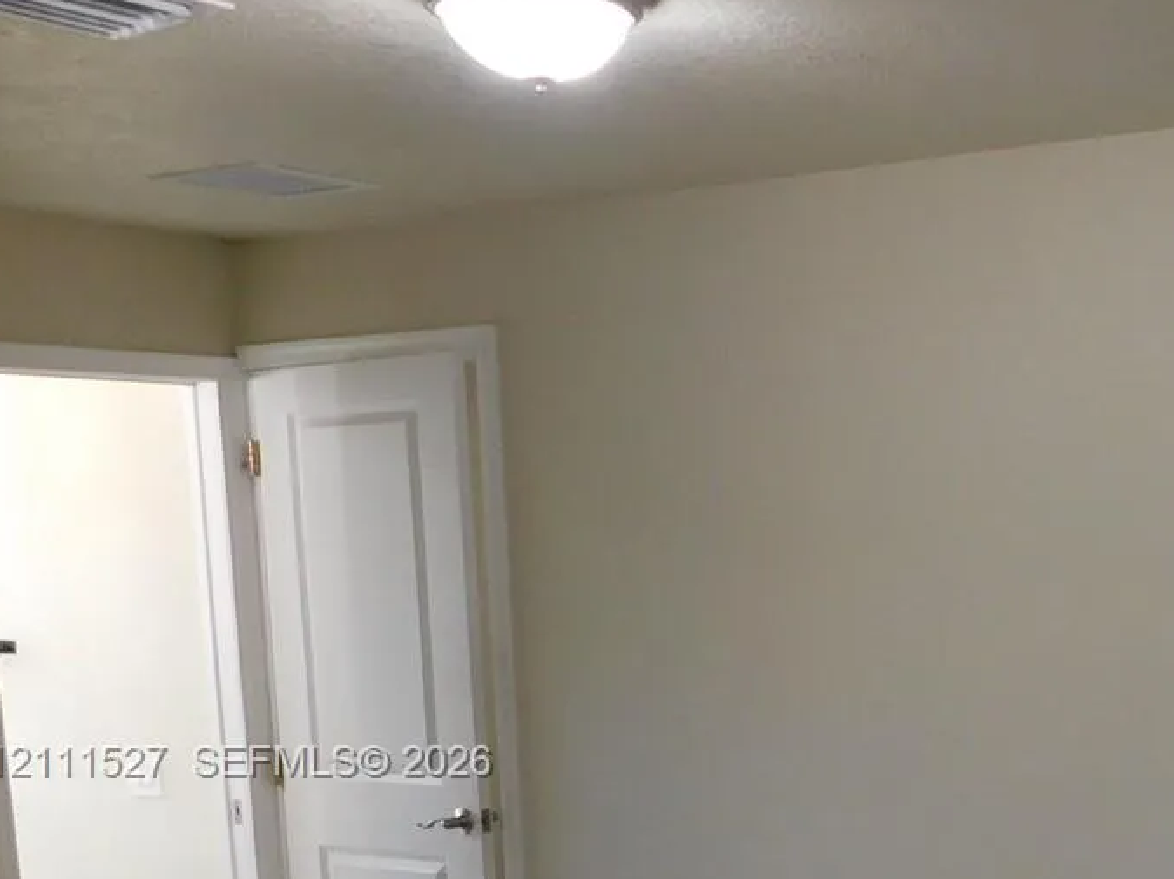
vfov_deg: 25.0
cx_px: 1343
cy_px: 764
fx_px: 1932
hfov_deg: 29.8
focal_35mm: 57
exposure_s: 1/30
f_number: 3
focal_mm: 4.1
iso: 180
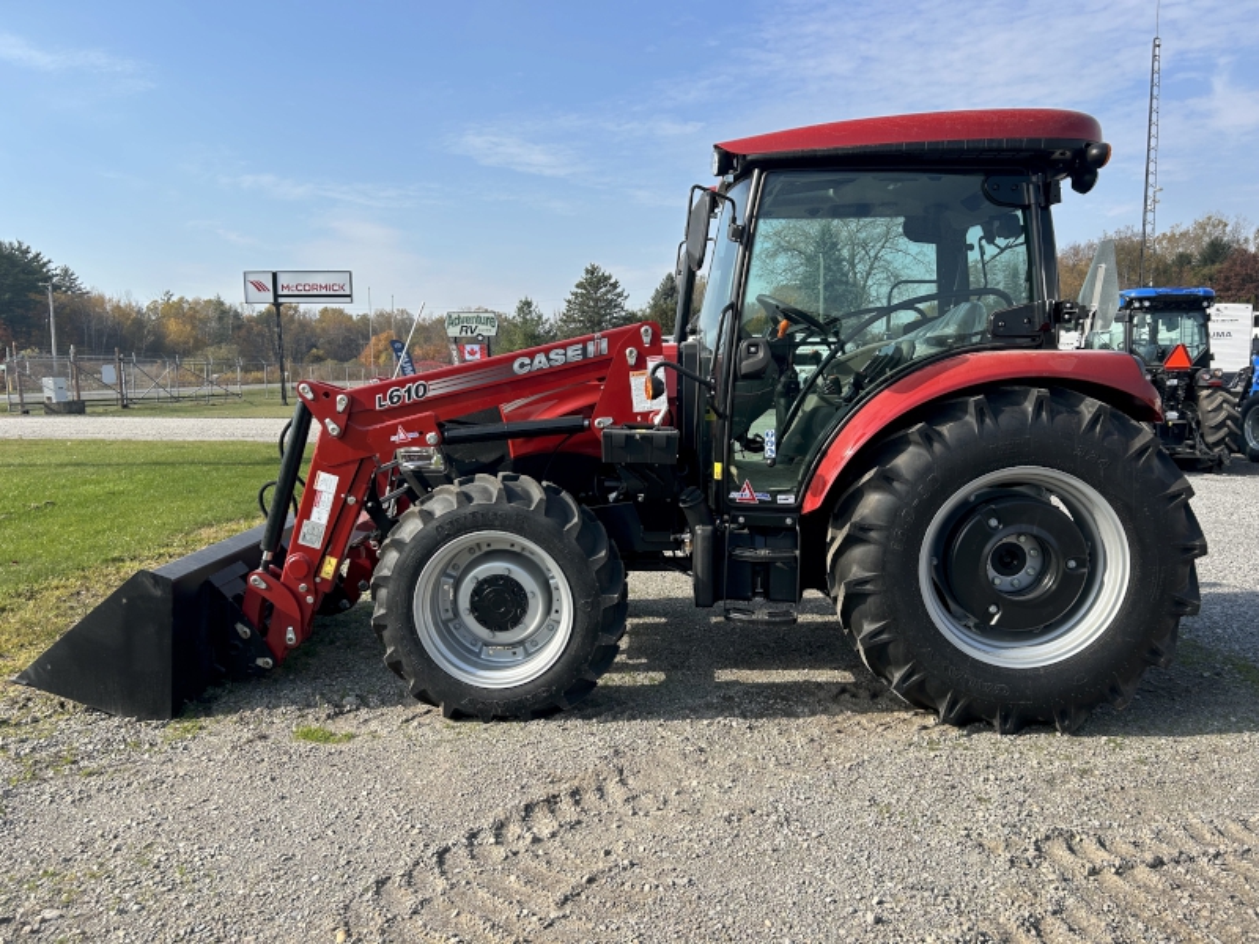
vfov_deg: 53.1
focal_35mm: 26
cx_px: 630
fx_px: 946
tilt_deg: -6.8
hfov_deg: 67.3
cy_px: 472
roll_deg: +1.1
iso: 50
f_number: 1.5
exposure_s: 1/2457
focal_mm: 5.7
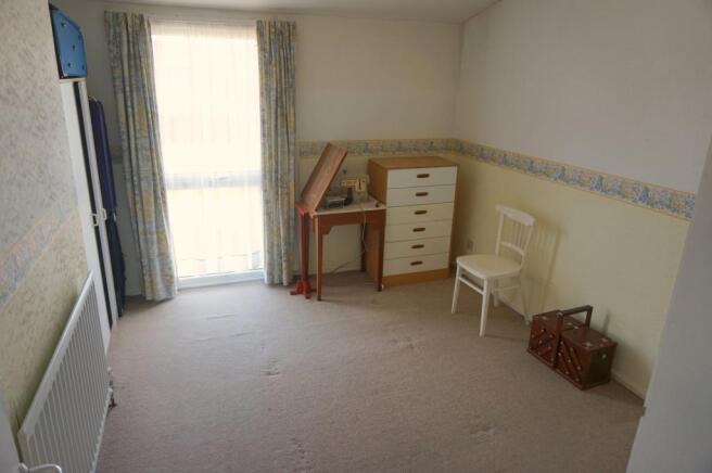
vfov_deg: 53.0
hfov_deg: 73.8
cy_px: 236
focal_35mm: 24
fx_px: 474
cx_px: 356
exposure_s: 1/60
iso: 320
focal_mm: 16
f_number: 4
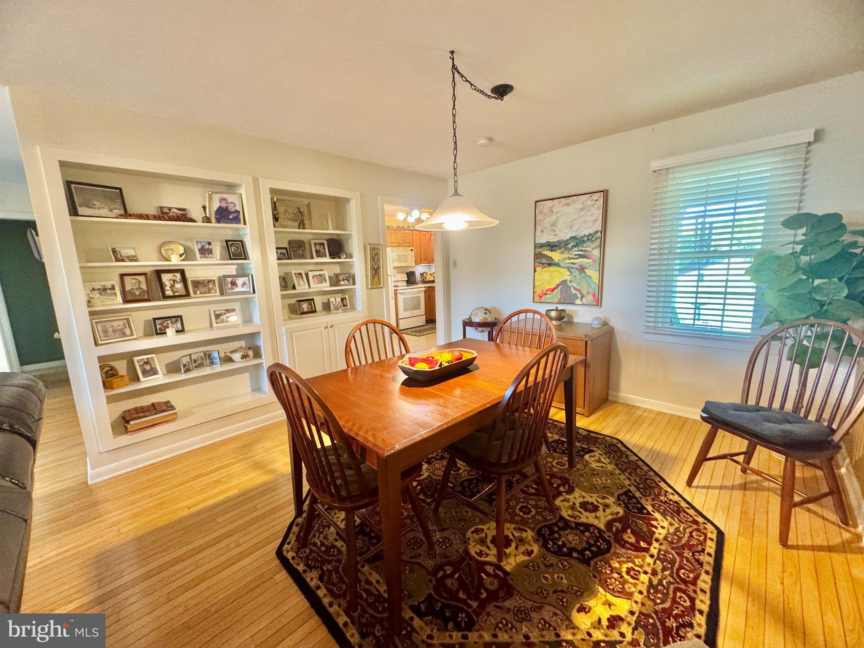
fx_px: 349
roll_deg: +1.5
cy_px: 324
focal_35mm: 14
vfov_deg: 85.7
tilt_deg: -10.6
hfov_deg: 102.1
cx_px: 432
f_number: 2.2
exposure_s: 1/60
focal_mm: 2.22
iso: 500
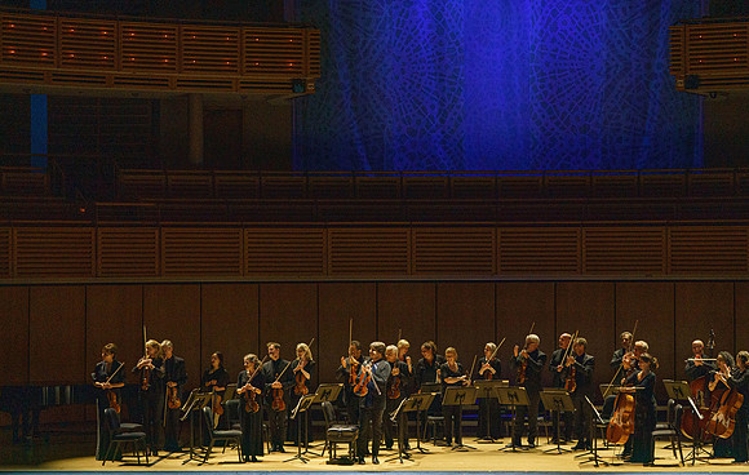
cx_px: 374
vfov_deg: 12.9
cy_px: 246
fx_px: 2101
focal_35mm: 102
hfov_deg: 20.2
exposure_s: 1/250
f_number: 7.1
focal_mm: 100
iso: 4000
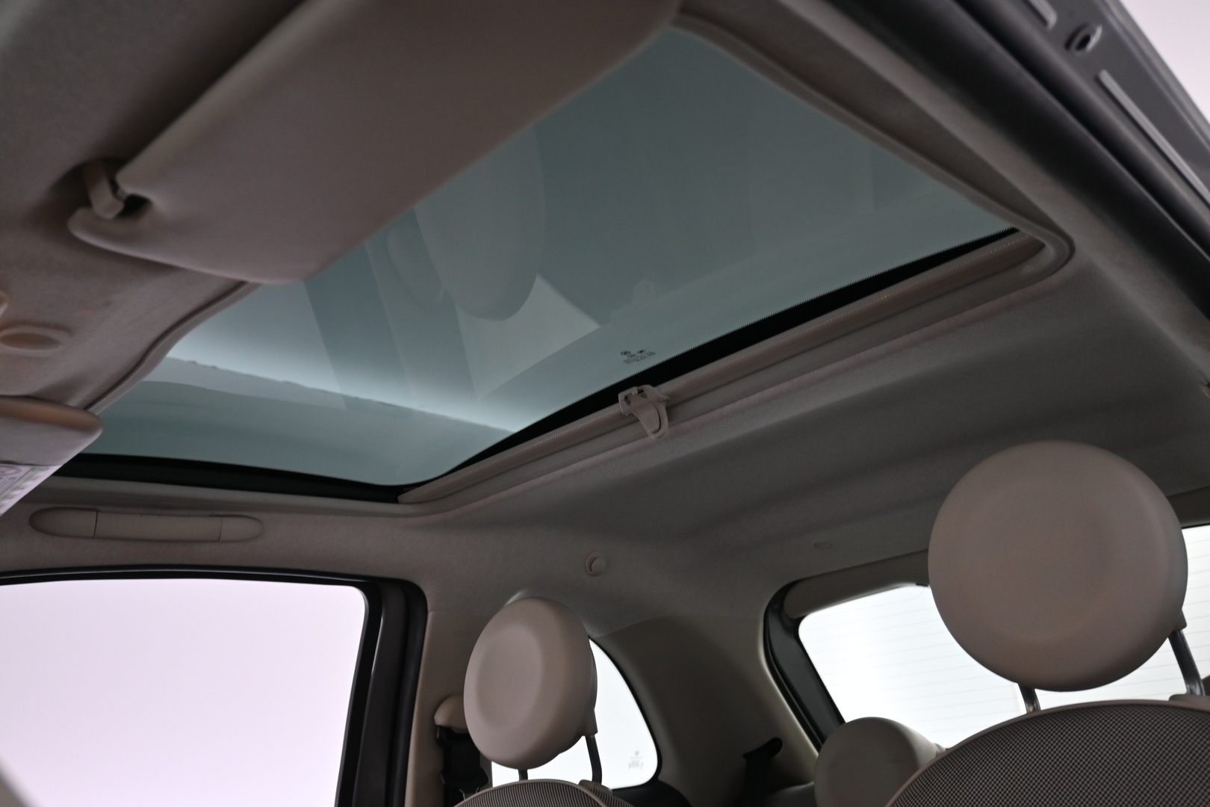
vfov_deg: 42.6
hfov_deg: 60.7
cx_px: 605
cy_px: 404
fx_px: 1033
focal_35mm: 31
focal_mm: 20.5
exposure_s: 1/30
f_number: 3.8
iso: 500
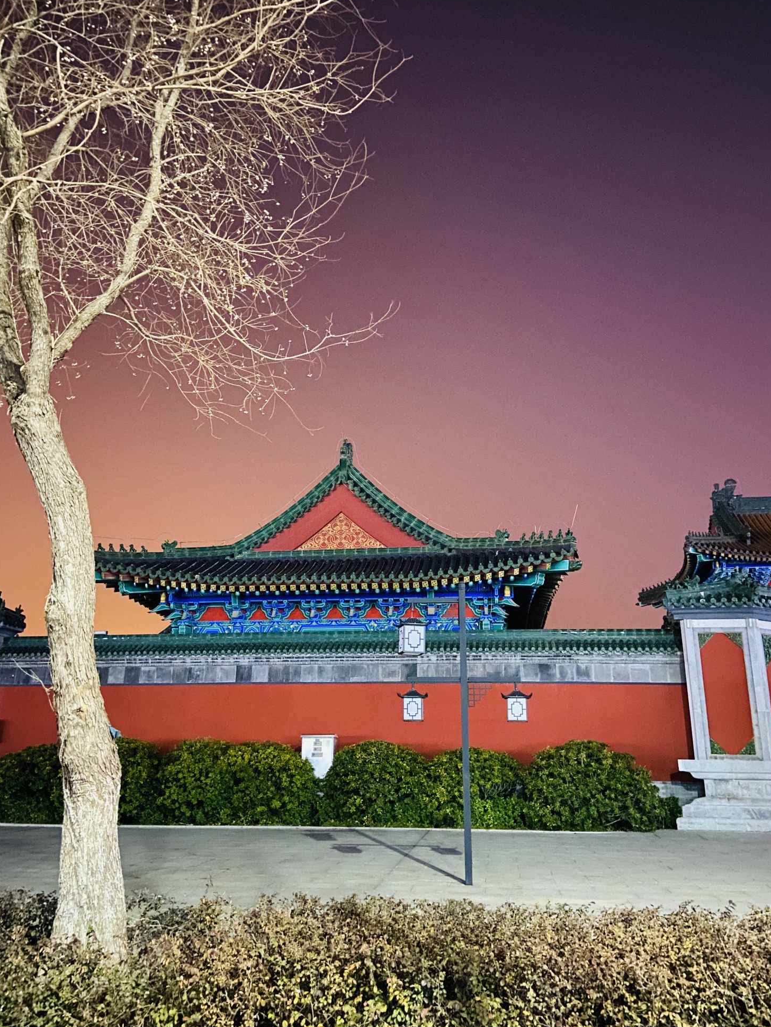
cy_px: 526
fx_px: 802
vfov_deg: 65.3
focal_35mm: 27
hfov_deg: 51.4
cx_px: 389
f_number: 1.8
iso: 640
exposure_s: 1/4
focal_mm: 4.25
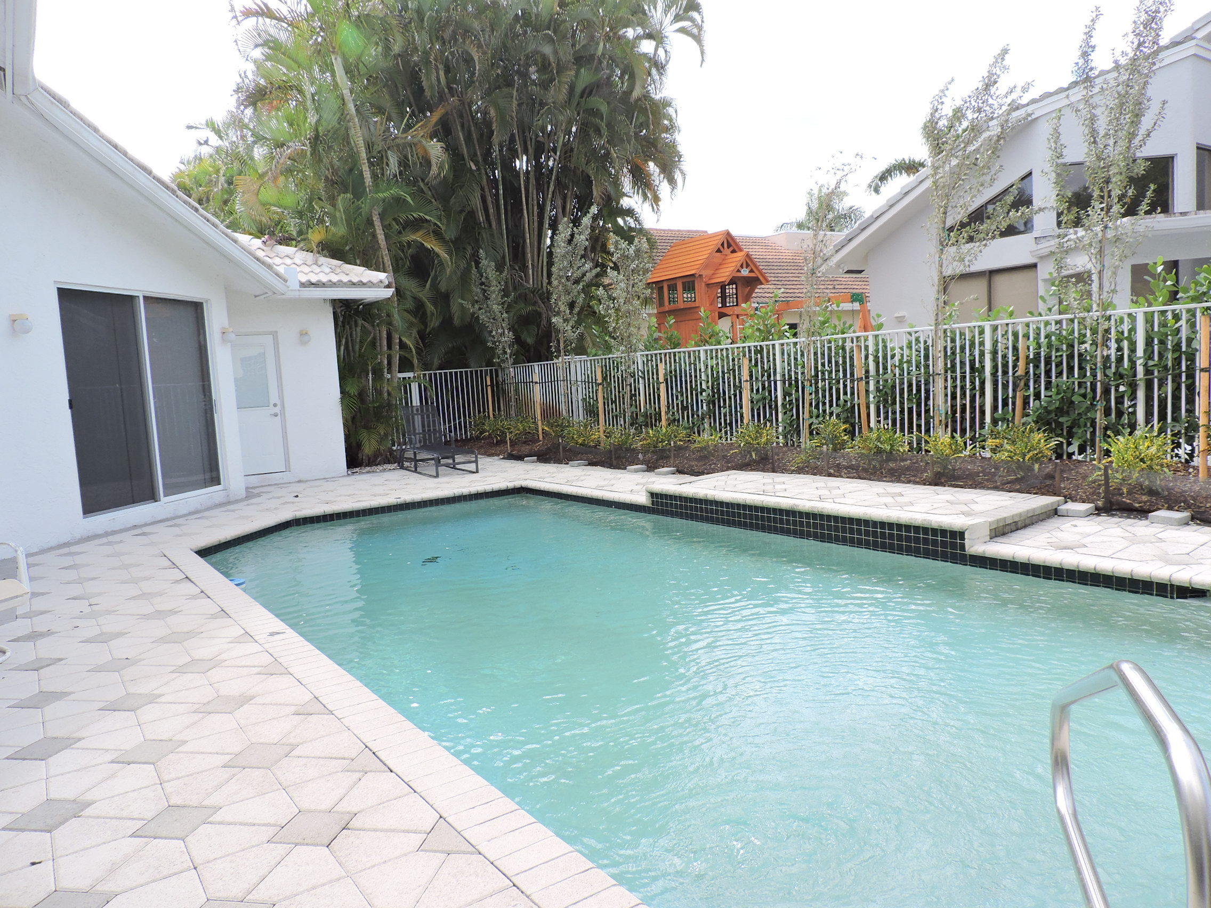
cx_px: 606
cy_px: 454
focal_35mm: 24
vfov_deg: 56.8
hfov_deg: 71.6
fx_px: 840
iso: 100
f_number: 3
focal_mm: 4.3
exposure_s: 1/500
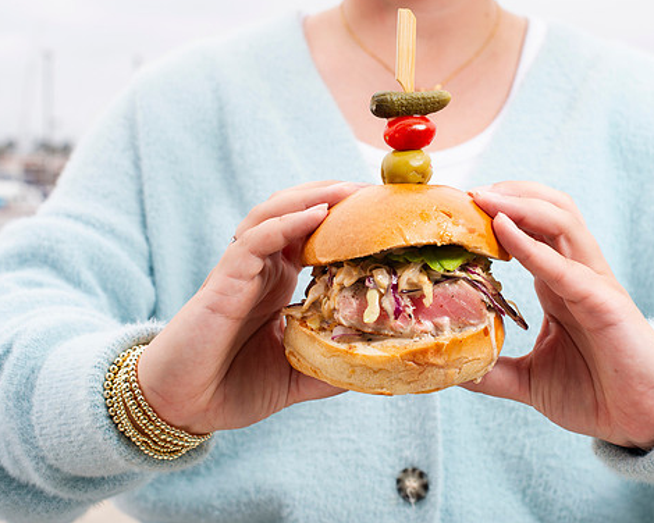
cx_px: 402
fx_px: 1316
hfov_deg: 27.8
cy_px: 225
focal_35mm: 68
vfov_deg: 22.5
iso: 200
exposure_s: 1/250
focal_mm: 50
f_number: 6.3
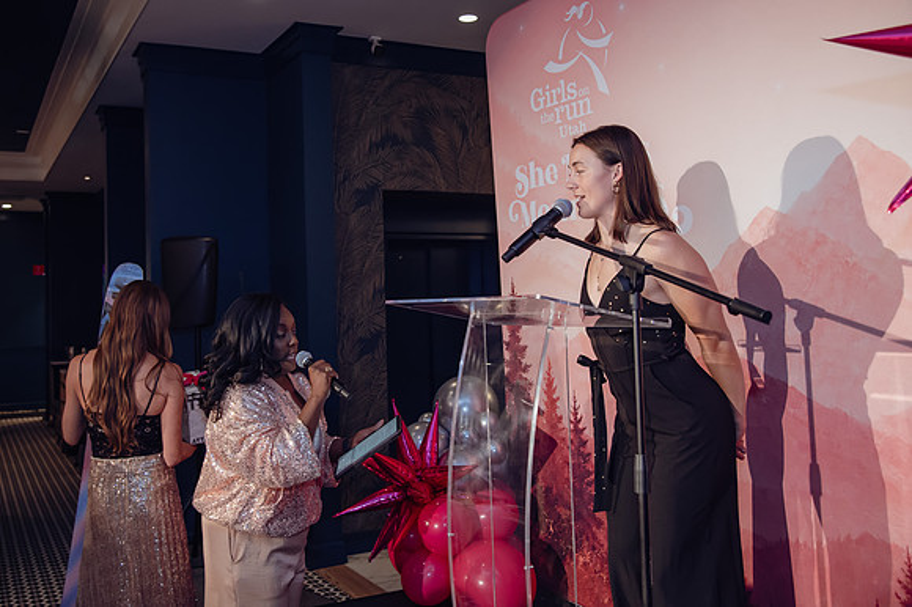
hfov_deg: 54.2
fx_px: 889
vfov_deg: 37.6
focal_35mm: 35
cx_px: 397
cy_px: 265
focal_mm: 31
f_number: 4
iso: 3200
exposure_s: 1/200
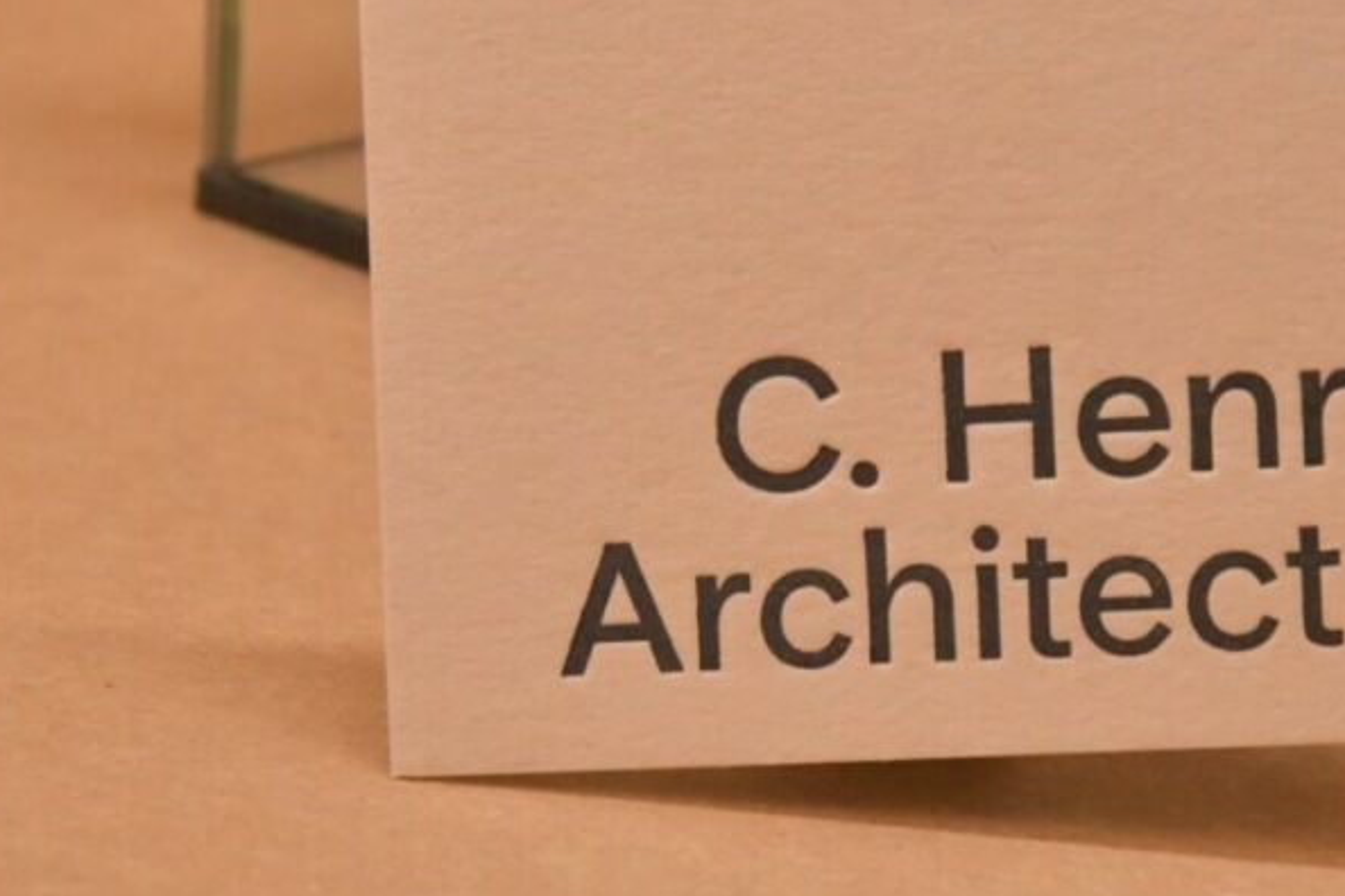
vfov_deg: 7.6
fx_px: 6762
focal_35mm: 181
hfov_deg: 11.3
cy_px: 266
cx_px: 949
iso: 6400
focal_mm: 70
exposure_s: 1/125
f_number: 14
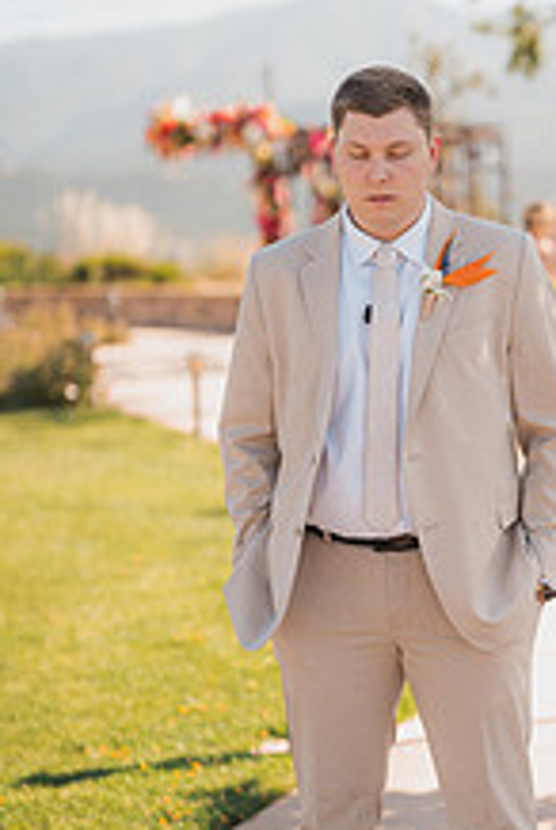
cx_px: 499
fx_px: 2378
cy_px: 487
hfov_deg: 13.2
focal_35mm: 103
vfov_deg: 19.8
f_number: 1.4
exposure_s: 1/1250
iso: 50
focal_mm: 50
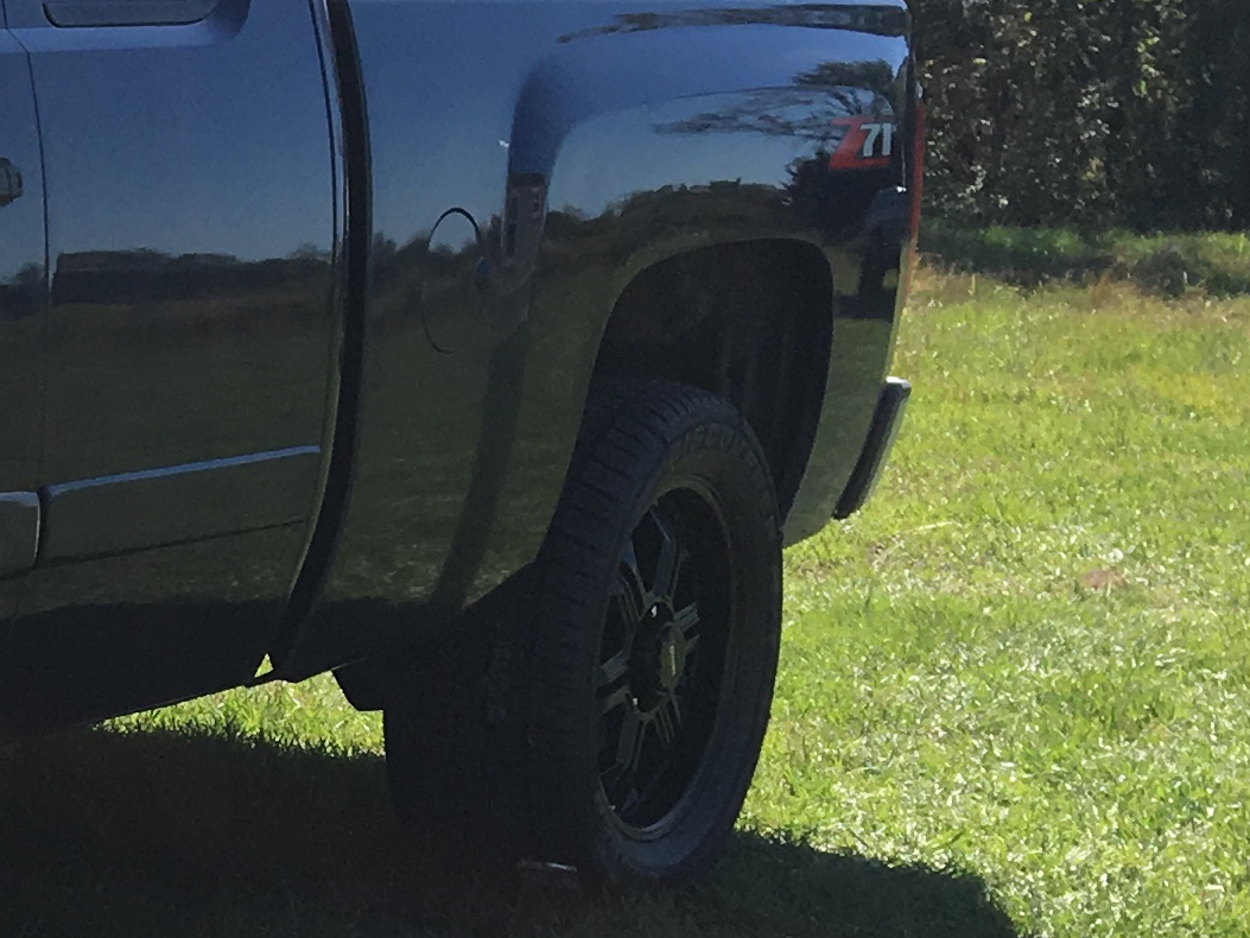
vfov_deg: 13.3
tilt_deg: -7.9
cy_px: 749
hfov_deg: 15.4
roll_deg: -1.8
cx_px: -947
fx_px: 4009
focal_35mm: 111
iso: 25
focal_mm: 4.15
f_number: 2.2
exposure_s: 1/938
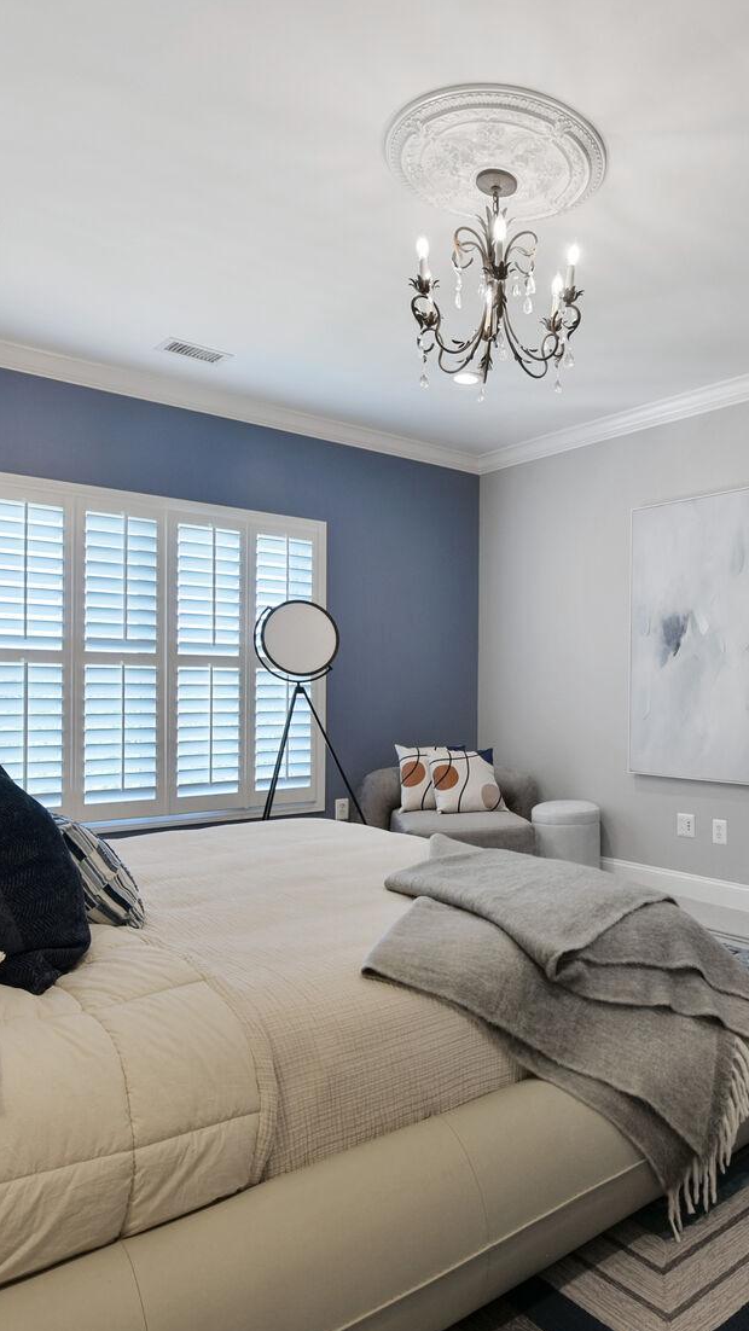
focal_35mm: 23
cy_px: 691
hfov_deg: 47.4
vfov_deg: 78.7
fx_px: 812
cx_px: 575
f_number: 8
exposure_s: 1/10
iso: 200
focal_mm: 14
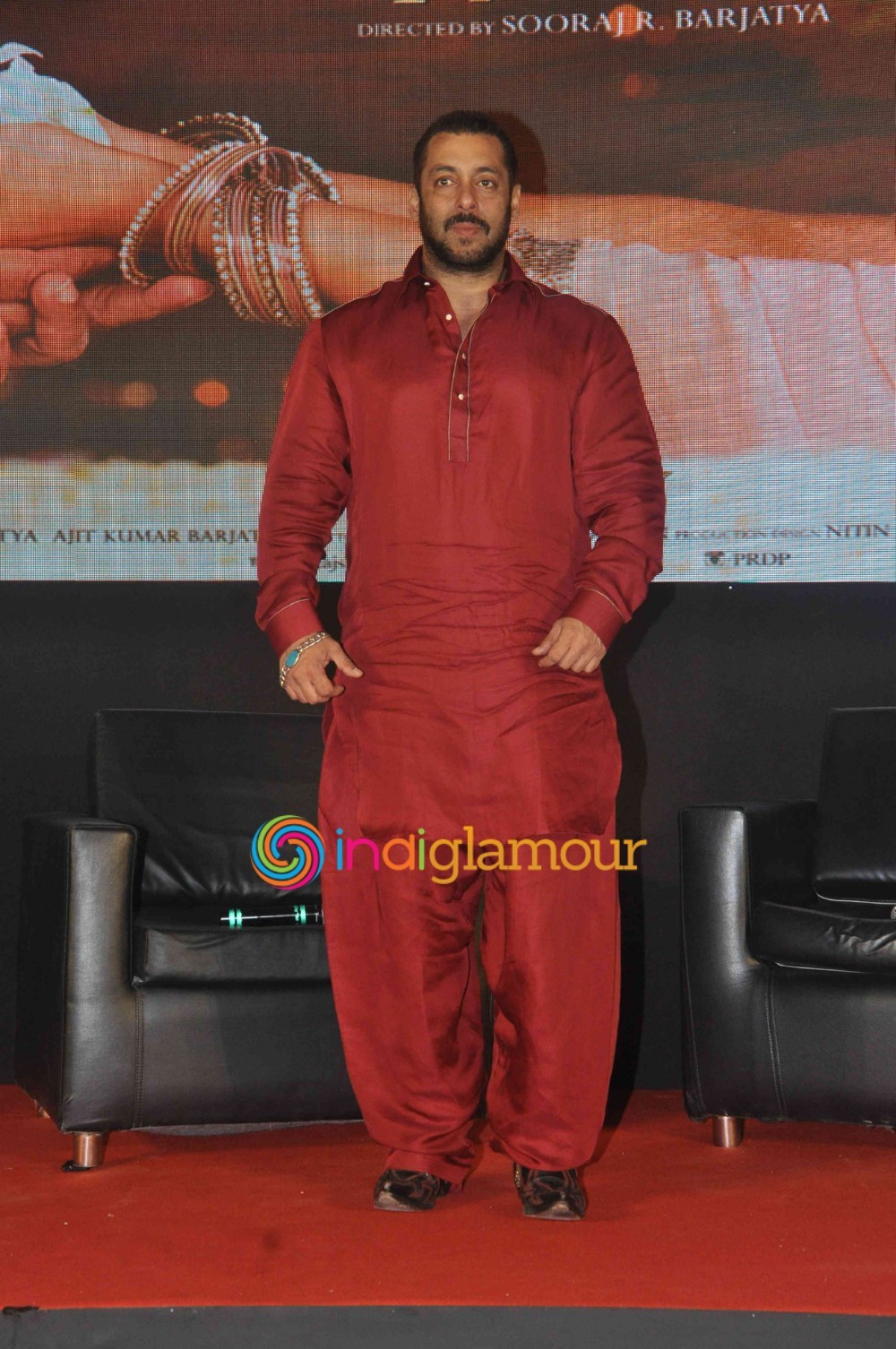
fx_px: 2808
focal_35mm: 75
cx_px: 448
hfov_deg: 18.1
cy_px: 674
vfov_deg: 27.0
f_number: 10
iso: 800
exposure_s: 1/200
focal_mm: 50
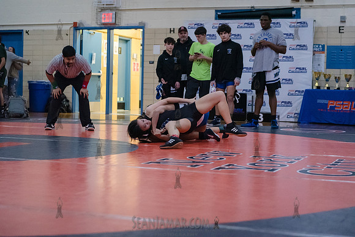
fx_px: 690
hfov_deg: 28.8
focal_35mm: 70
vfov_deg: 19.5
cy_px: 118
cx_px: 178
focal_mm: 70
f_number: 3.2
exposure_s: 1/400
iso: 8000
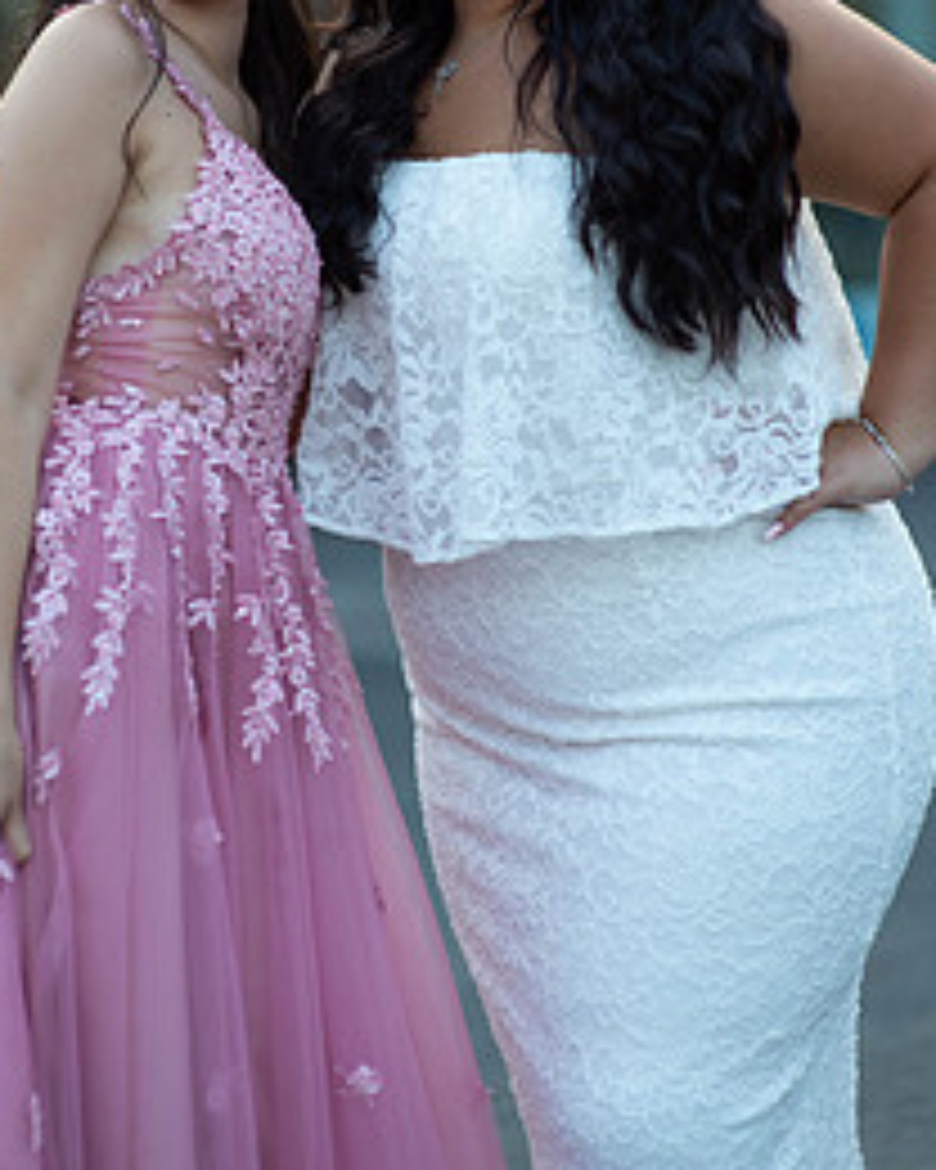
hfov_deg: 11.2
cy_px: 315
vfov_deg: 13.9
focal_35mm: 138
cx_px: 358
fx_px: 4779
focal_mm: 85
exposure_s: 1/1000
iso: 250
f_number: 2
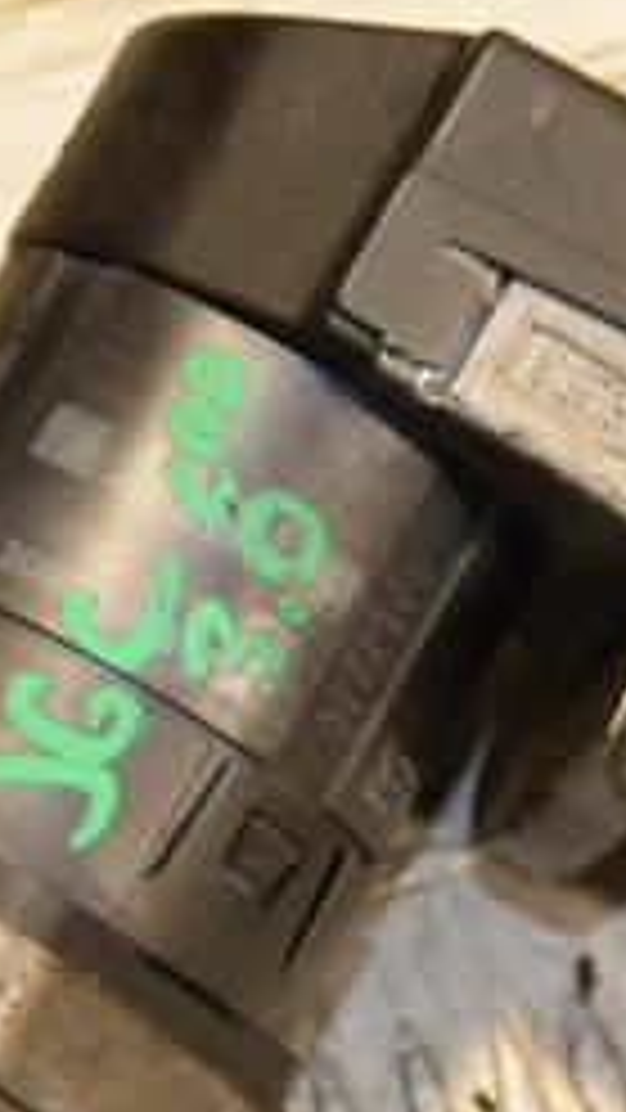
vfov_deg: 9.1
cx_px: 441
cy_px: 612
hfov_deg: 5.1
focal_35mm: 237
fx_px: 6991
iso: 800
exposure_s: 1/200
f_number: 6.3
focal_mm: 62
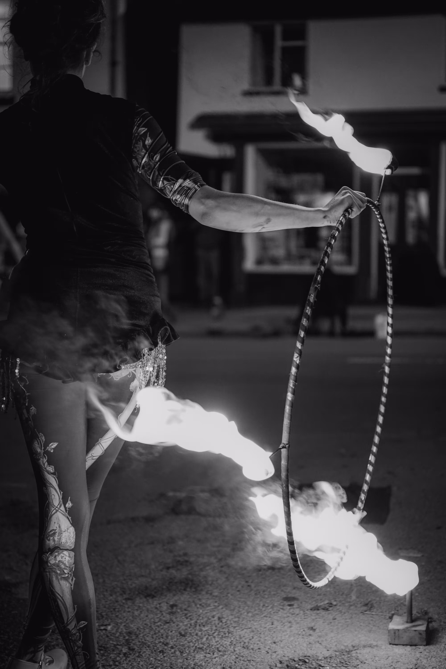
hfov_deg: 19.5
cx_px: 223
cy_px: 334
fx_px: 1301
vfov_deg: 28.8
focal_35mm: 70
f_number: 2.8
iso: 4000
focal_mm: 70
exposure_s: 1/80
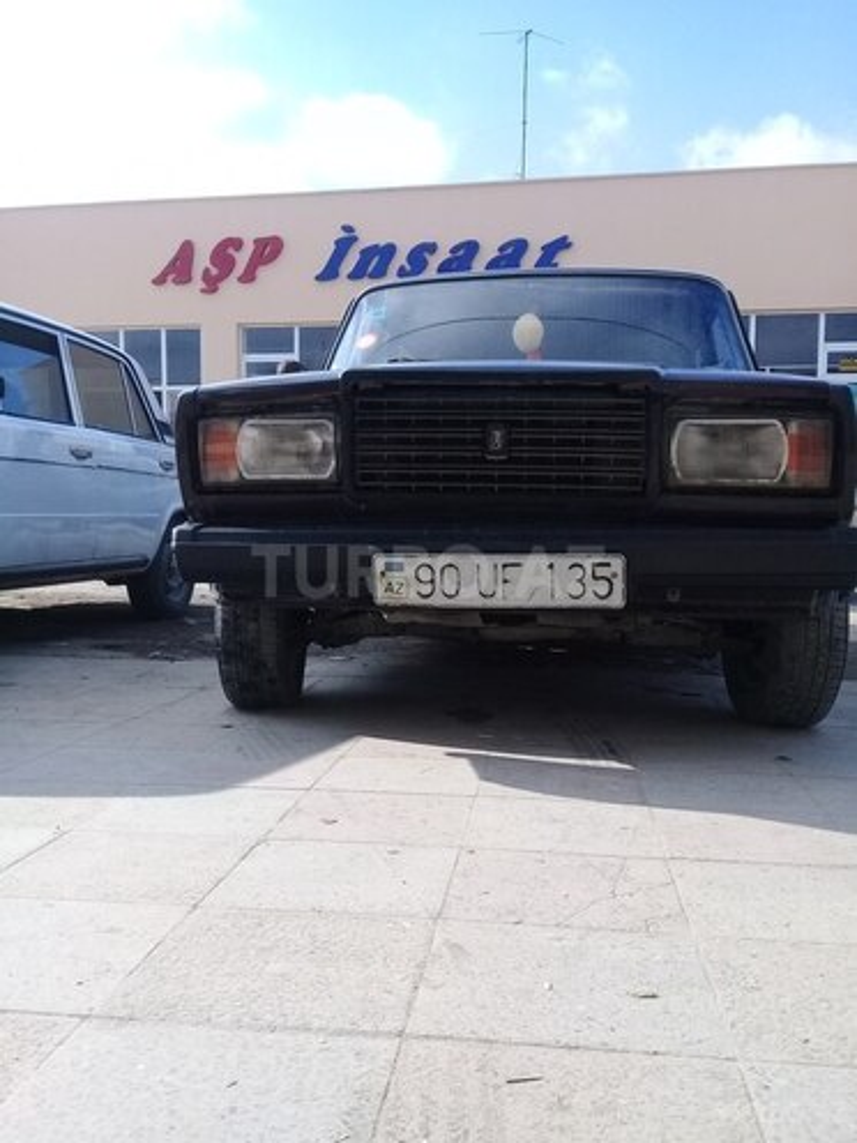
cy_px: 572
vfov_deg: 58.4
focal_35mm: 31
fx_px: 1023
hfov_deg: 45.4
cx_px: 428
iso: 50
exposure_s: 1/799
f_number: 2.2
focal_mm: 3.3
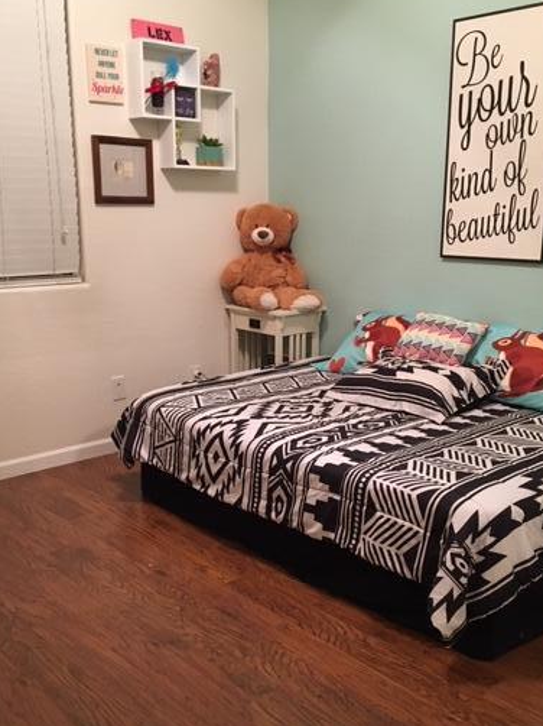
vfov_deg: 50.1
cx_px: 264
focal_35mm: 37
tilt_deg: -13.2
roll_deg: +0.7
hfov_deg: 38.6
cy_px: 398
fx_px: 775
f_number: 2.2
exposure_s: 1/24
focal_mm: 4.15
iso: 200
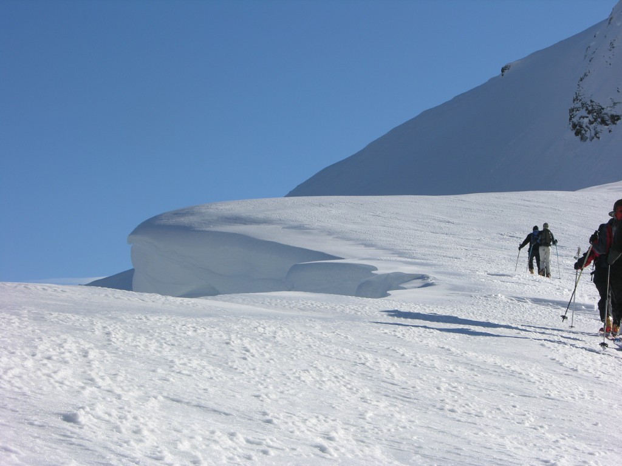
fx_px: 1671
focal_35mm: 93
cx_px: 311
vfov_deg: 15.9
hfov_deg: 21.1
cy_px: 233
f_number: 6.4
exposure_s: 1/396
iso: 50
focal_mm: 23.7
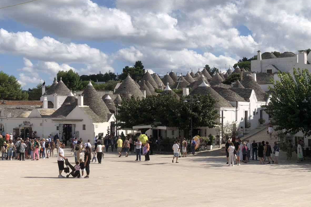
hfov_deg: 36.2
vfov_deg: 24.6
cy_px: 102
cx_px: 158
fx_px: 475
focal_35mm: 55
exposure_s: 1/2114
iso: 16
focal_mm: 6
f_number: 2.4
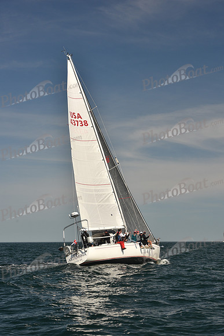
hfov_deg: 15.2
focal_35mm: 90
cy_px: 168
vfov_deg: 22.6
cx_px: 112
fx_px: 839
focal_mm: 90
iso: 250
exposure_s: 1/640
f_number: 8
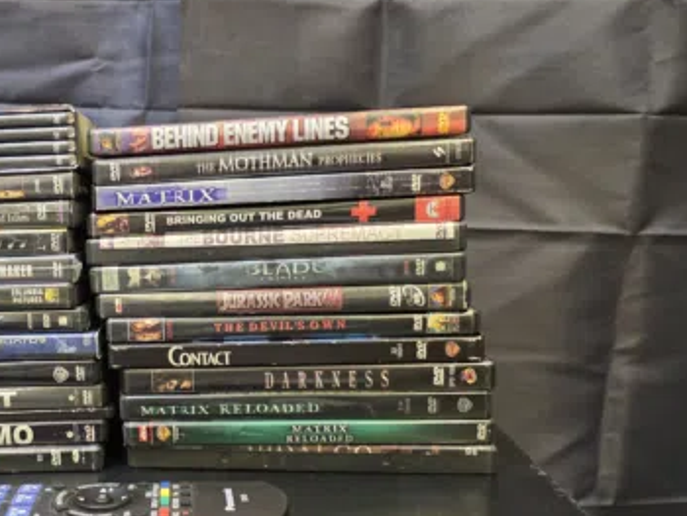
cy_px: 316
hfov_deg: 42.3
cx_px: 114
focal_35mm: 42
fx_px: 834
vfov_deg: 34.2
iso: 1250
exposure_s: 1/100
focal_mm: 6.3
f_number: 1.7
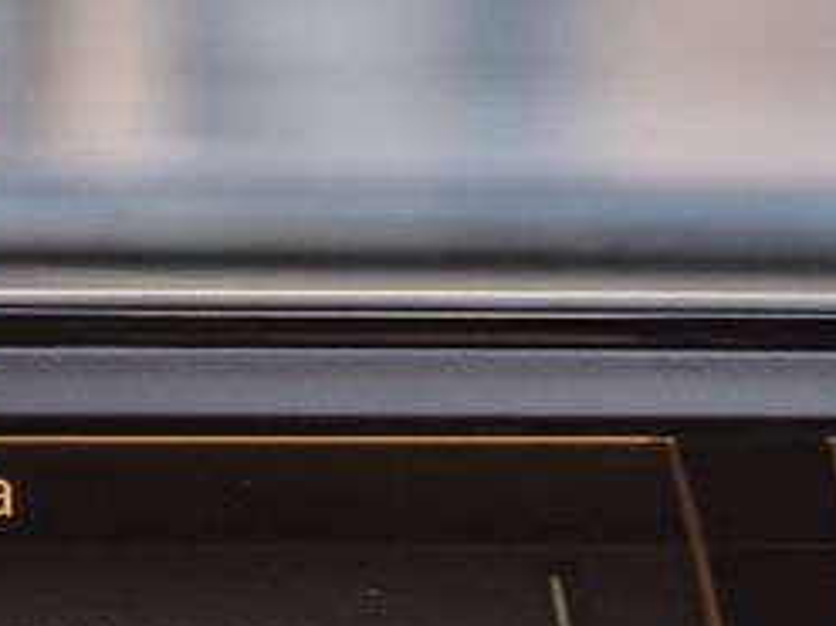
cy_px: 876
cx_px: 7
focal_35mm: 207
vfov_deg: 7.1
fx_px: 4997
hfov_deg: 9.5
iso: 400
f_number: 4
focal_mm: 52
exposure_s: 1/125
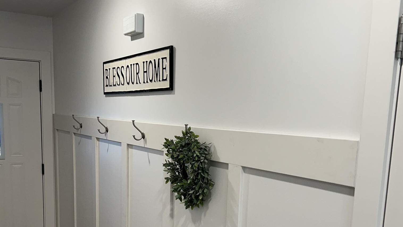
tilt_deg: -10.2
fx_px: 460
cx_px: 191
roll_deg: -1.9
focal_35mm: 43
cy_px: 195
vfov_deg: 27.0
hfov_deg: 47.3
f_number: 1.5
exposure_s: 1/120
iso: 80
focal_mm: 5.7
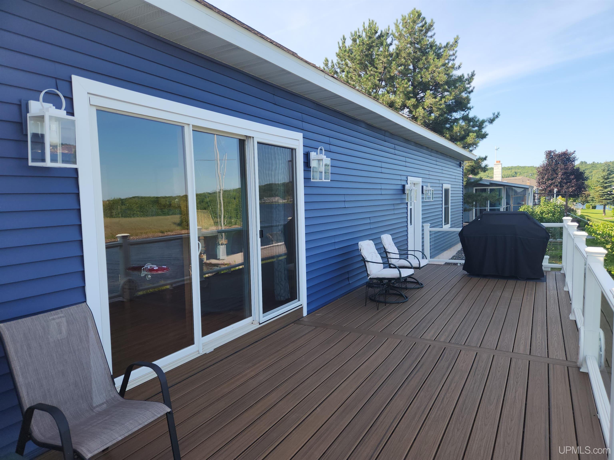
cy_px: 230
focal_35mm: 23
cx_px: 307
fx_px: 408
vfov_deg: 58.9
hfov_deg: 73.9
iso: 20
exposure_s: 1/559
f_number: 1.8
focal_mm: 5.4
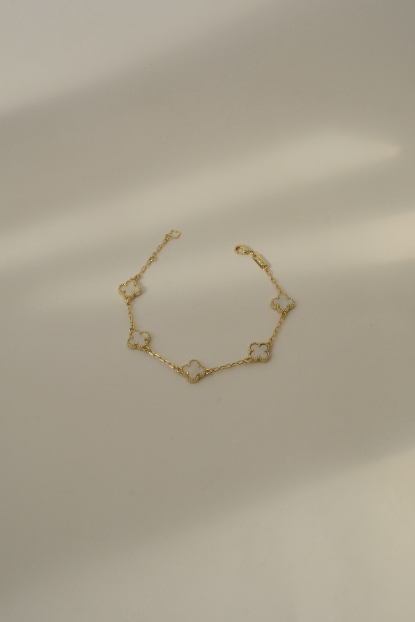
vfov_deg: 49.6
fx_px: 674
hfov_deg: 34.2
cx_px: 208
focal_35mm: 39
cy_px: 311
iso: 500
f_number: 16
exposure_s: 1/1000
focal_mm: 26
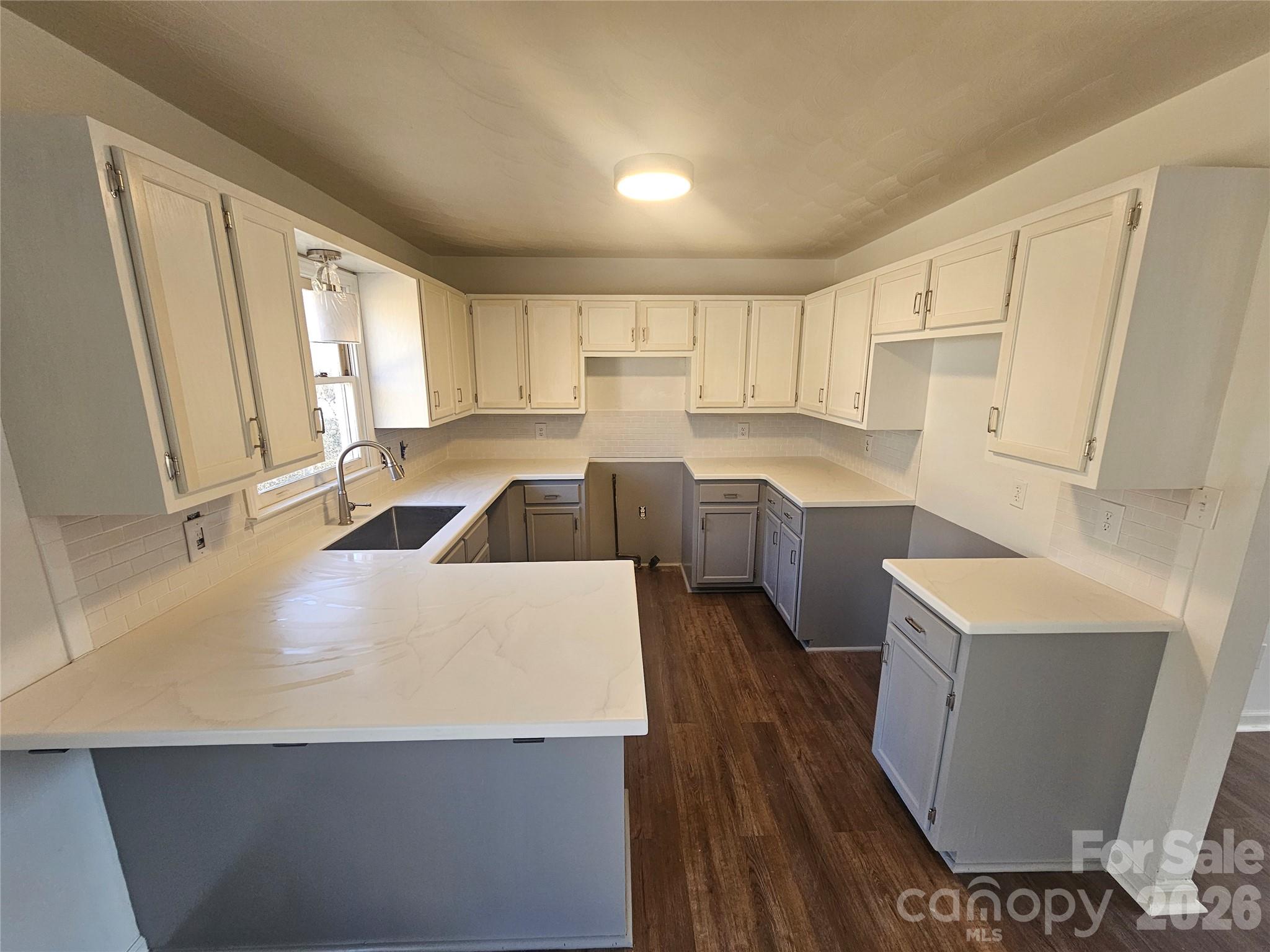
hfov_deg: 106.2
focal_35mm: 13
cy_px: 476
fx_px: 477
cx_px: 635
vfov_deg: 89.9
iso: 100
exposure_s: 1/60
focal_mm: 2.2
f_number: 2.2
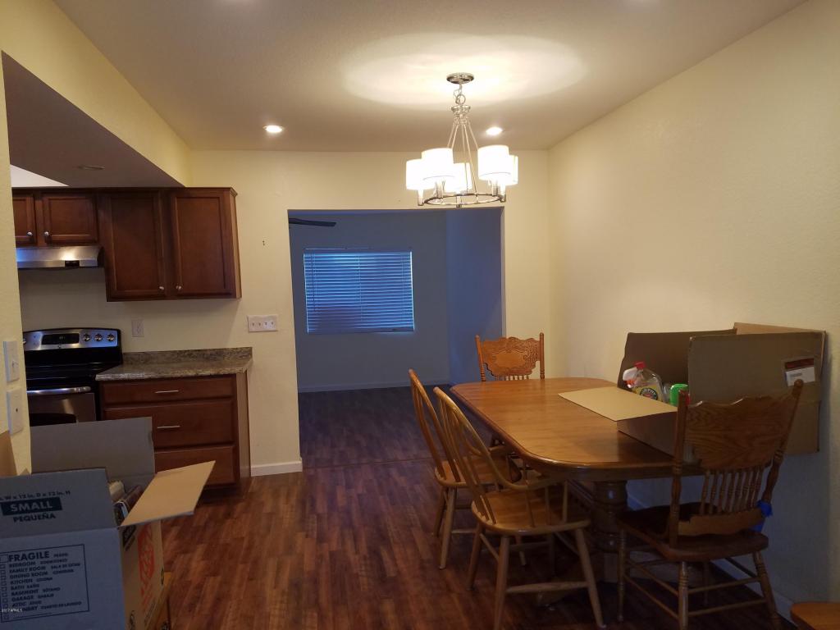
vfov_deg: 53.1
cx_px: 420
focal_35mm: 26
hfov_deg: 67.3
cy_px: 315
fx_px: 631
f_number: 1.7
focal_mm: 4.2
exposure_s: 1/40
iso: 100
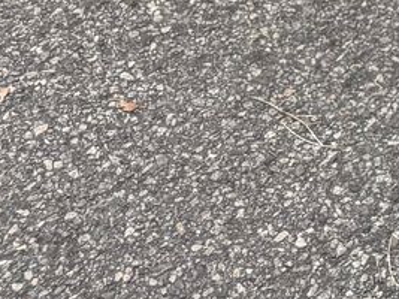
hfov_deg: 11.2
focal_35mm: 144
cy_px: -588
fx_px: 1659
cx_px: 995
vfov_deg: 8.6
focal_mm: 6.76
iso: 80
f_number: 1.78
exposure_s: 1/735
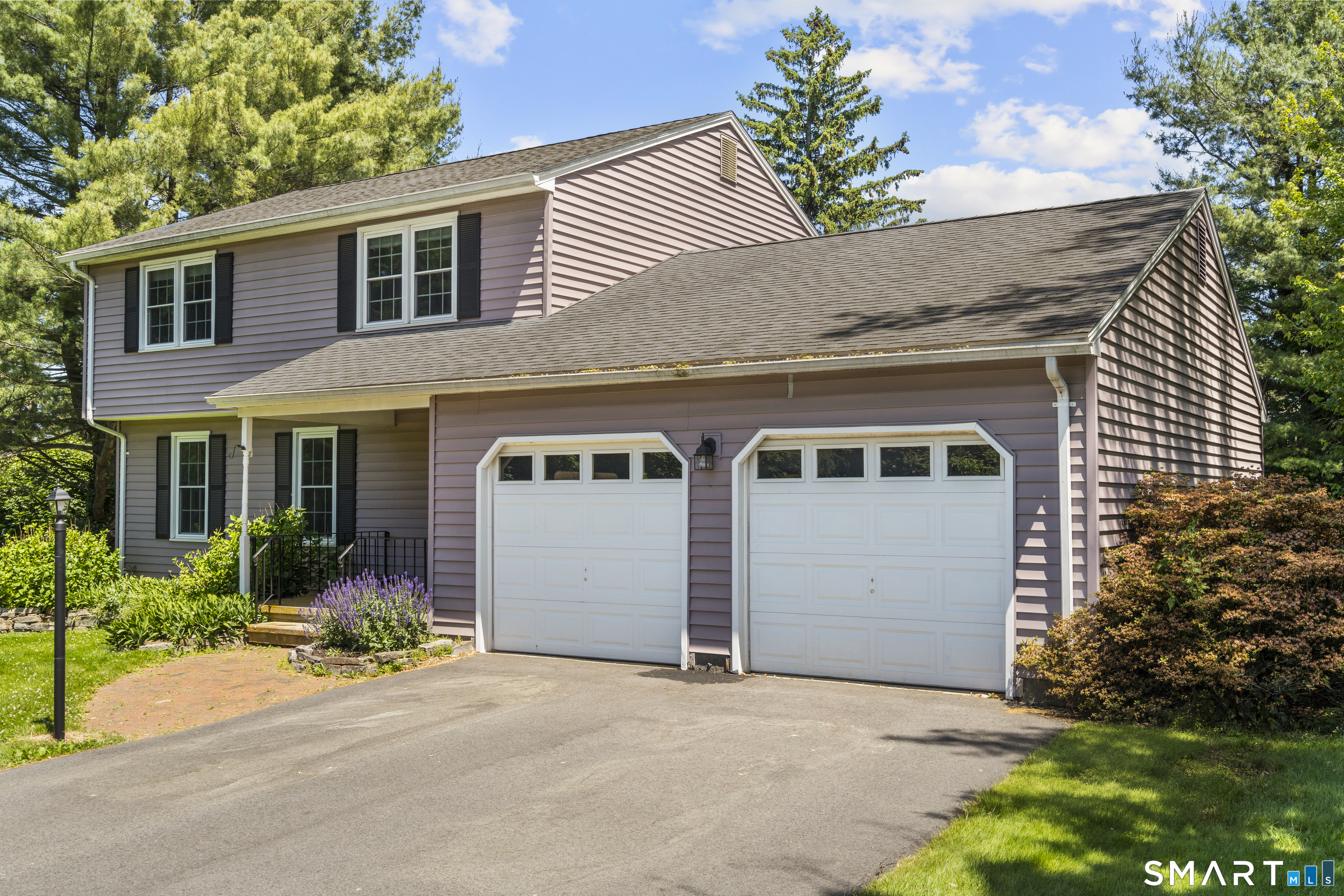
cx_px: 672
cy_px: 448
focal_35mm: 33
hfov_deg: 57.2
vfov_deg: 40.0
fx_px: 1232
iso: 250
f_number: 9
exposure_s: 1/50
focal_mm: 33
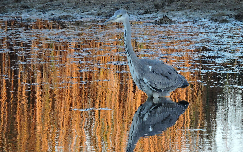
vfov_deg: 1.0
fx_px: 8695
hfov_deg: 1.6
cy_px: 97
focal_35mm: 1313
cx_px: 123
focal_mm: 161.2
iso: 400
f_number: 5.6
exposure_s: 1/200
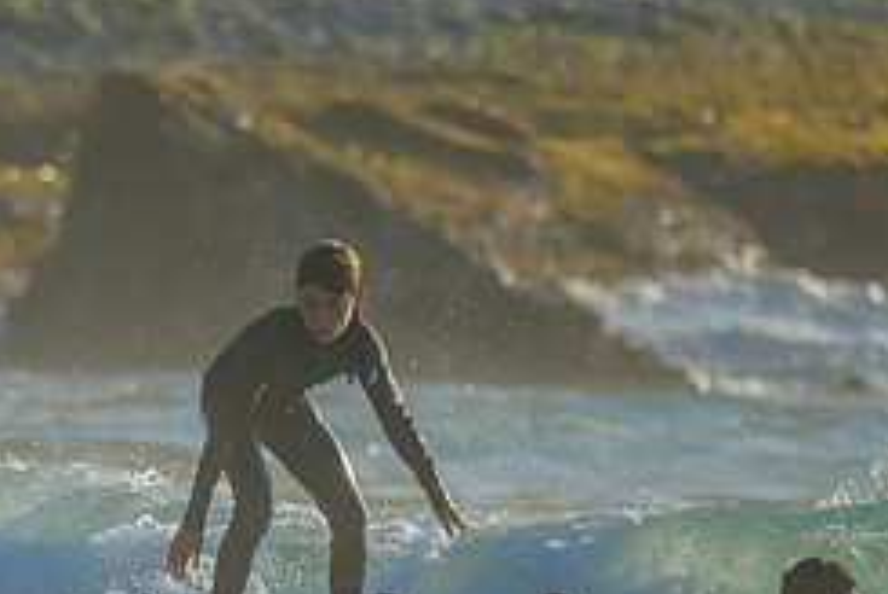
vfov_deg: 0.5
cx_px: 280
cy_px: 479
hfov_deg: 0.8
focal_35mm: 2597
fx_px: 64135
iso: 2200
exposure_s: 1/2000
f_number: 6.3
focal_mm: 800
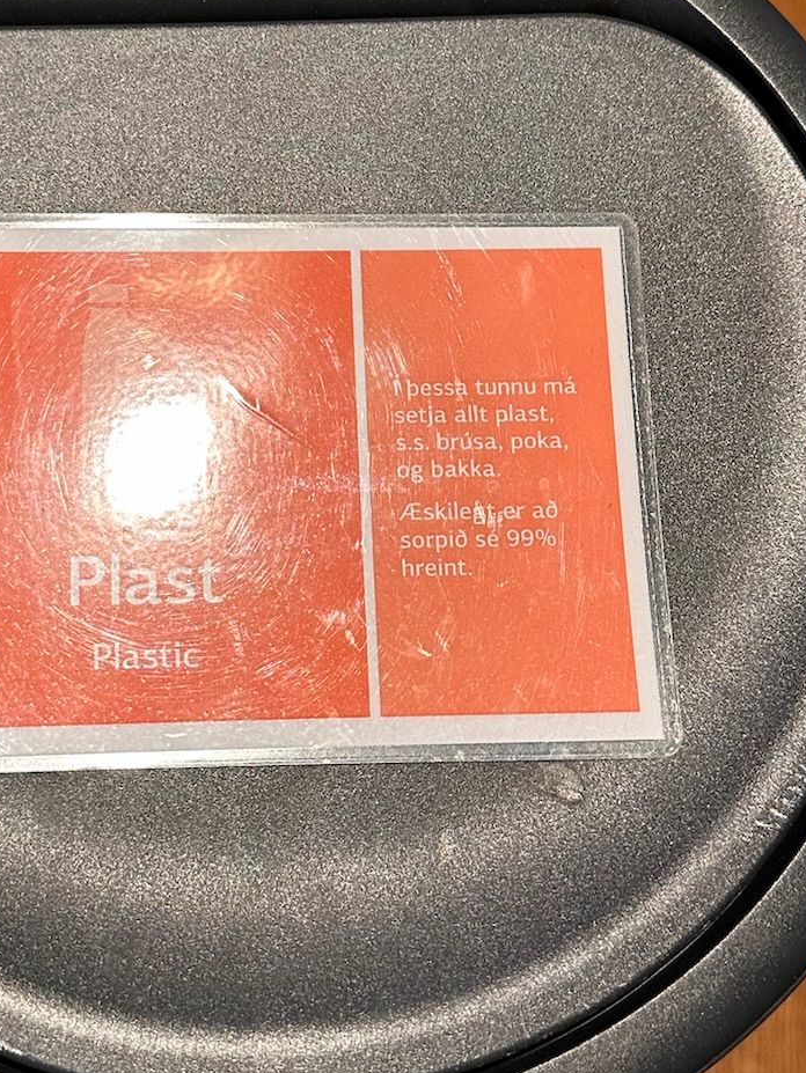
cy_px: 420
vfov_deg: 36.0
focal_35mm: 53
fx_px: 1644
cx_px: 280
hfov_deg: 27.4
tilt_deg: -66.7
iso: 250
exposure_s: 1/84
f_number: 1.78
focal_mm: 6.86
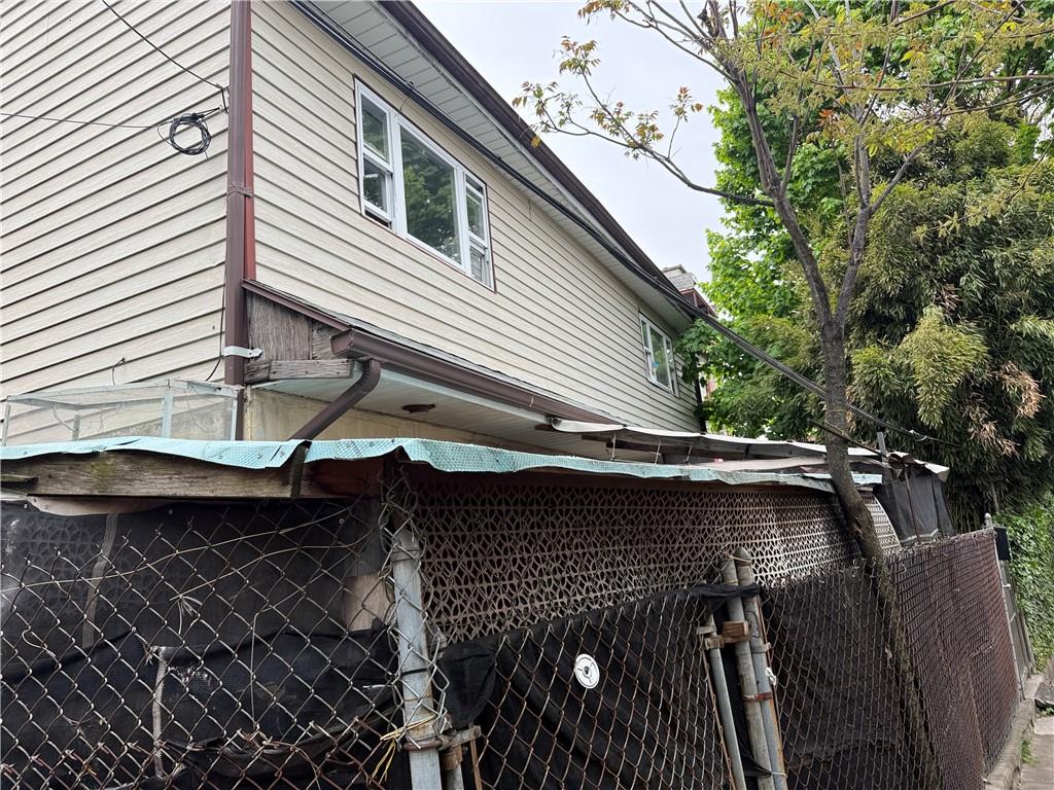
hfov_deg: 71.6
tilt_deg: +12.1
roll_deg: +5.8
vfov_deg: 56.8
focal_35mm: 24
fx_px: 731
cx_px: 527
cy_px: 395
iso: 80
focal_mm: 6.76
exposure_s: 1/528
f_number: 1.78
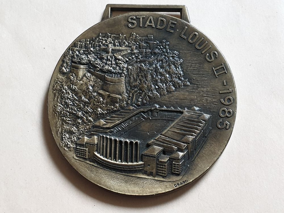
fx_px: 213
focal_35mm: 26
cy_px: 106
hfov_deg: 67.3
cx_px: 142
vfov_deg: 53.1
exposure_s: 1/50
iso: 250
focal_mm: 4.3
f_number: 2.4
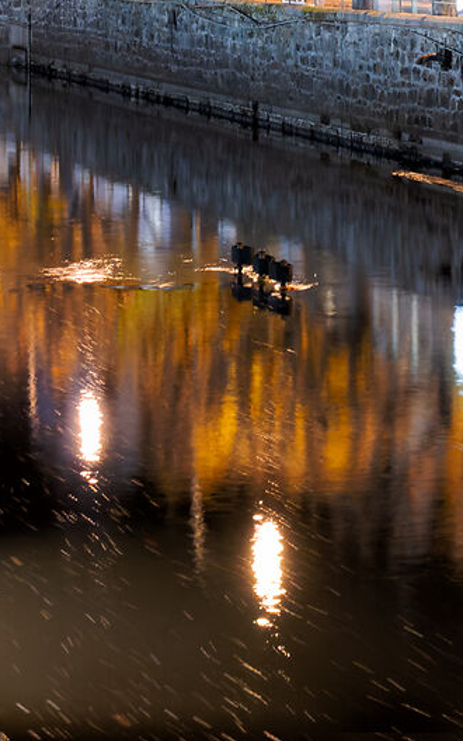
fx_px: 3271
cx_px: 543
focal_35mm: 162
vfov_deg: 12.3
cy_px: -355
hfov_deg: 8.0
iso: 4000
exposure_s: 1
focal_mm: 35
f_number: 8
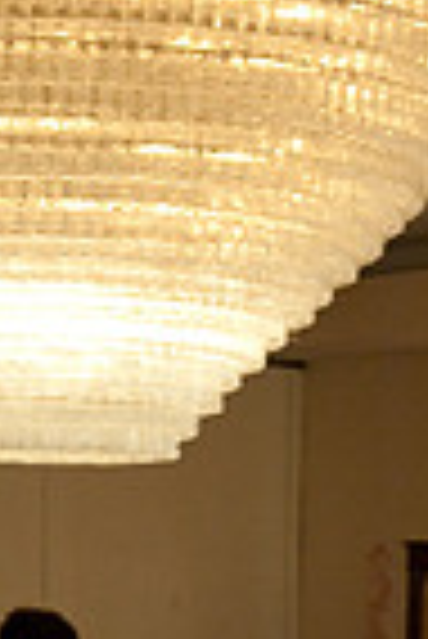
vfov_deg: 14.2
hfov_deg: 9.9
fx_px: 2473
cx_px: 128
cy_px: 828
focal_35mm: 139
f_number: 4
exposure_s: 1/40
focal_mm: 44
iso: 3200
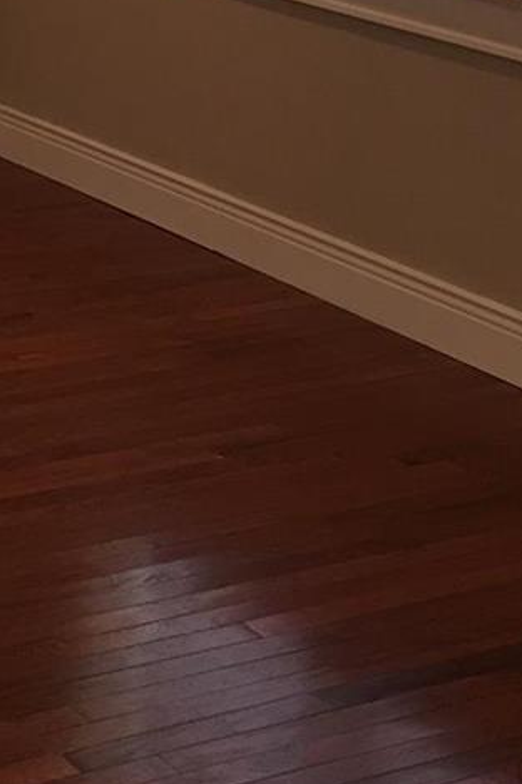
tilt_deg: -5.2
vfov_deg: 18.8
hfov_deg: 12.8
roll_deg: -0.9
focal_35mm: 103
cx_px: -189
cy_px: -144
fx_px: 2243
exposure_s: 1/15
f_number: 2.2
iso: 40
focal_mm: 4.15
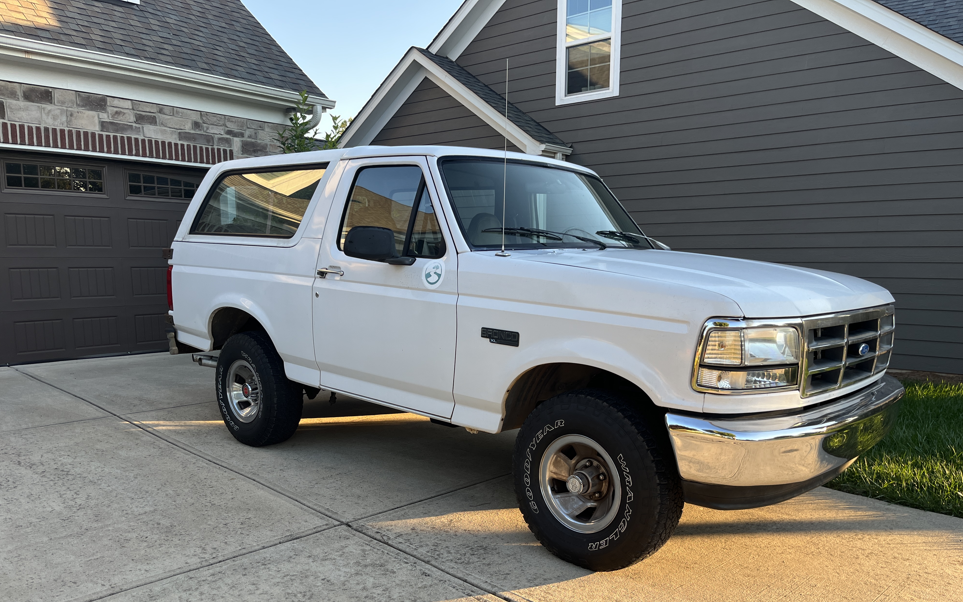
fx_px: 735
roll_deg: +0.0
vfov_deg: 44.3
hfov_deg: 66.5
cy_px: 367
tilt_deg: -9.3
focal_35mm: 28
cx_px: 484
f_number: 1.6
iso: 50
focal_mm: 5.1
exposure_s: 1/362
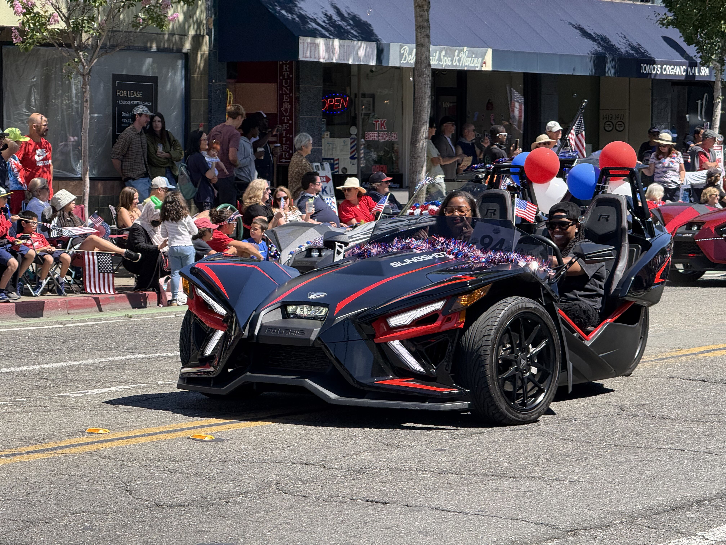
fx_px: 2517
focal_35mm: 120
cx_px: 363
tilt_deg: -3.0
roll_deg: -0.4
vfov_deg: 12.3
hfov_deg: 16.4
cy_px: 272
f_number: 2.8
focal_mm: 15.66
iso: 50
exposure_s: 1/693
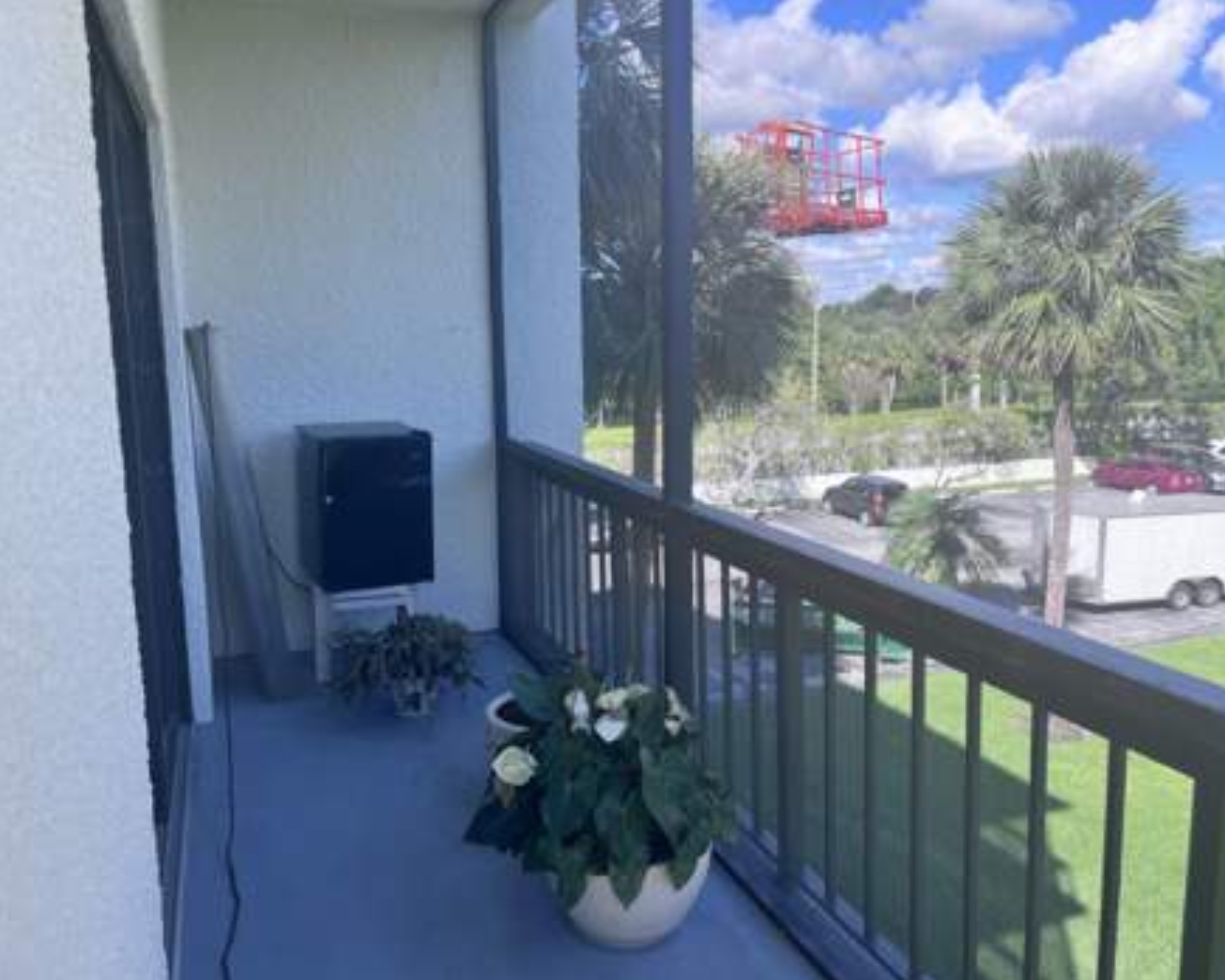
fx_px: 1015
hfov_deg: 62.2
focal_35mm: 28
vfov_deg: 51.5
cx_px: 574
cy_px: 503
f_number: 1.6
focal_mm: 5.1
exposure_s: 1/577
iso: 50
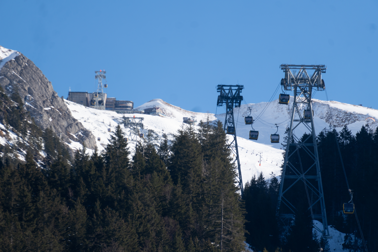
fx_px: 5512
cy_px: 126
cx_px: 189
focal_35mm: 525
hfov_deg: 3.9
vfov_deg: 2.6
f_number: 6.3
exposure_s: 1/500
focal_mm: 350
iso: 160
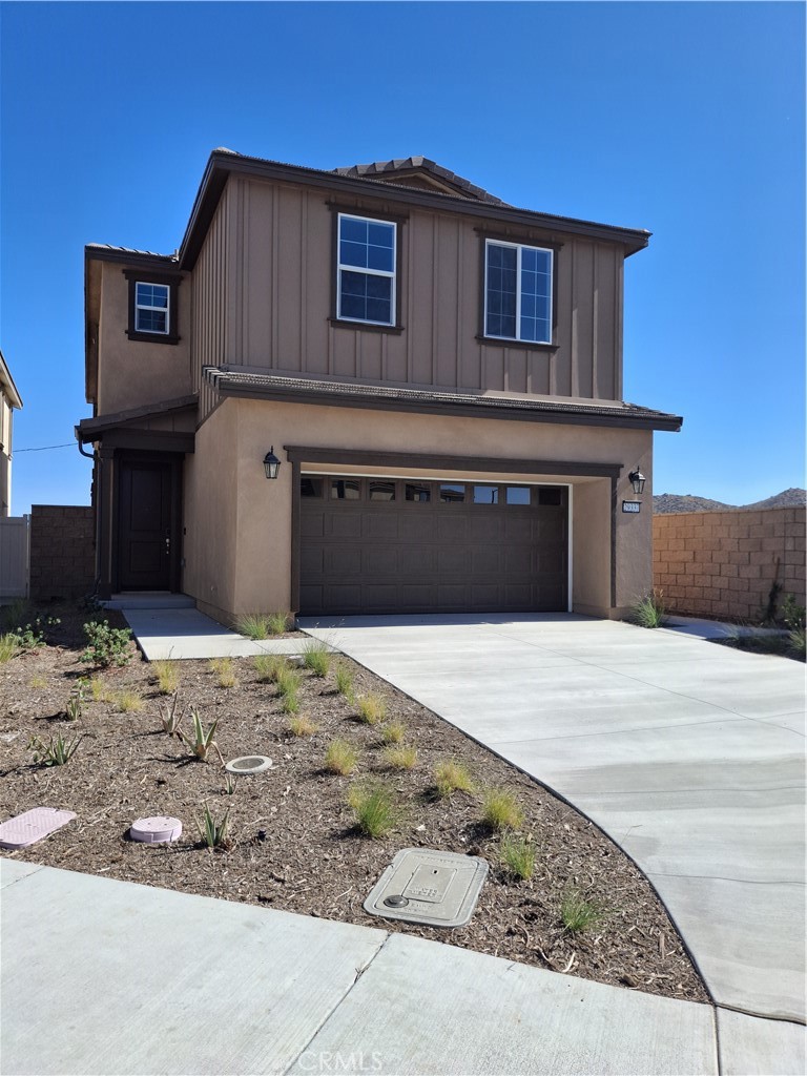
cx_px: 404
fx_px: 777
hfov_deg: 54.9
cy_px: 538
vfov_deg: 69.4
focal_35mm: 25
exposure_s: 1/1171
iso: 32
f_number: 1.8
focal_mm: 4.69
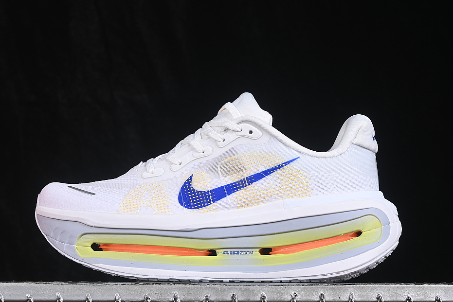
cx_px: 218
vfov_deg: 15.7
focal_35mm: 87
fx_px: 1095
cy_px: 174
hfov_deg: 23.4
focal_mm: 50
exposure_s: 1/80
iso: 160
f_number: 8
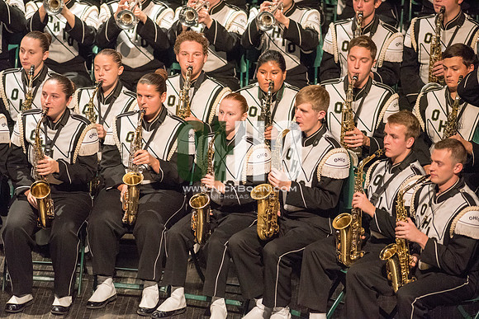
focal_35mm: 300
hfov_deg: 6.9
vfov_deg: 4.6
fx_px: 3992
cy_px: 160
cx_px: 240
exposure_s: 1/500
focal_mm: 300
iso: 4000
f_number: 2.8
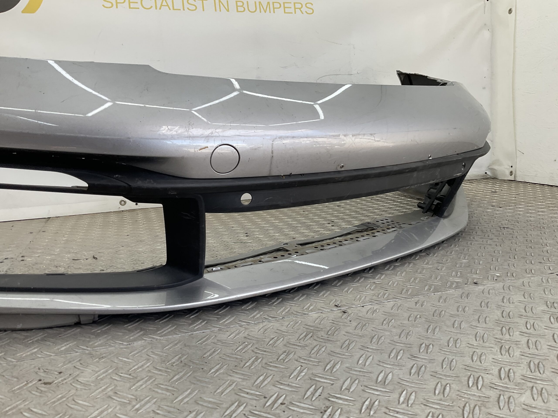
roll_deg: +3.5
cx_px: 279
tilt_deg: -11.2
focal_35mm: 29
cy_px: 209
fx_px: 467
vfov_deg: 48.2
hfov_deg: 61.7
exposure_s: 1/122
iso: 16
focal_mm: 3
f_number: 1.8
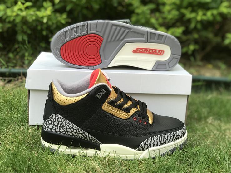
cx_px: 116
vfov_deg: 25.7
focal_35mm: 57
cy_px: 86
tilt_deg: -12.3
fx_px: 380
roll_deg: -4.1
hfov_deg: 33.8
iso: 20
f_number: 2.8
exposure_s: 1/203
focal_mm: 6.6
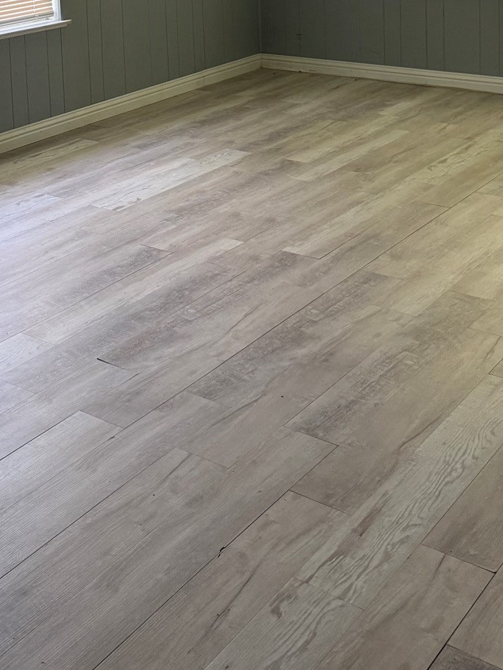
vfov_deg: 32.7
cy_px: -28
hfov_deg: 27.2
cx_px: 129
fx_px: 1026
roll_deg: +2.5
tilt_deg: -5.4
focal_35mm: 53
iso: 200
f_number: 1.78
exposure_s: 1/121
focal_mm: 6.76
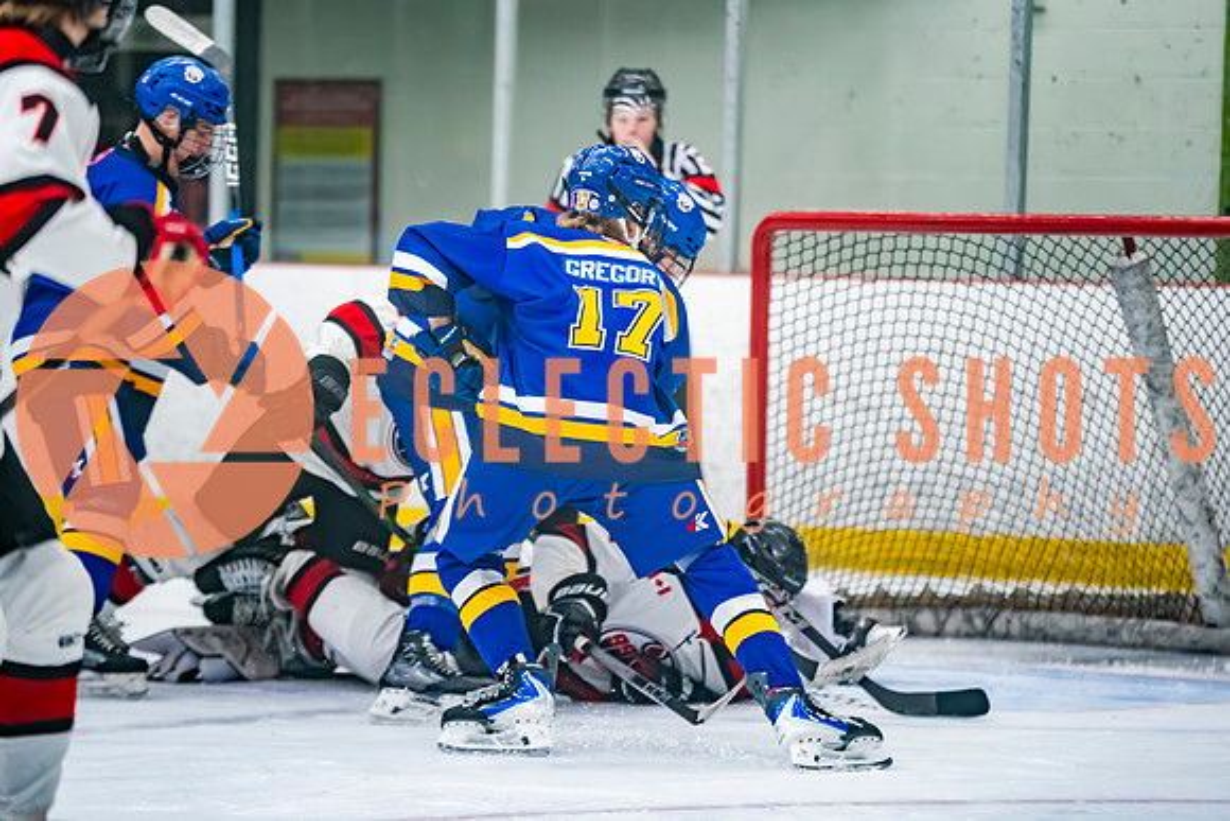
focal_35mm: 233
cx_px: 615
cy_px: 344
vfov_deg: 5.9
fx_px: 7949
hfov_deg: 8.8
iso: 3200
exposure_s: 1/640
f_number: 2.8
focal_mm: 200
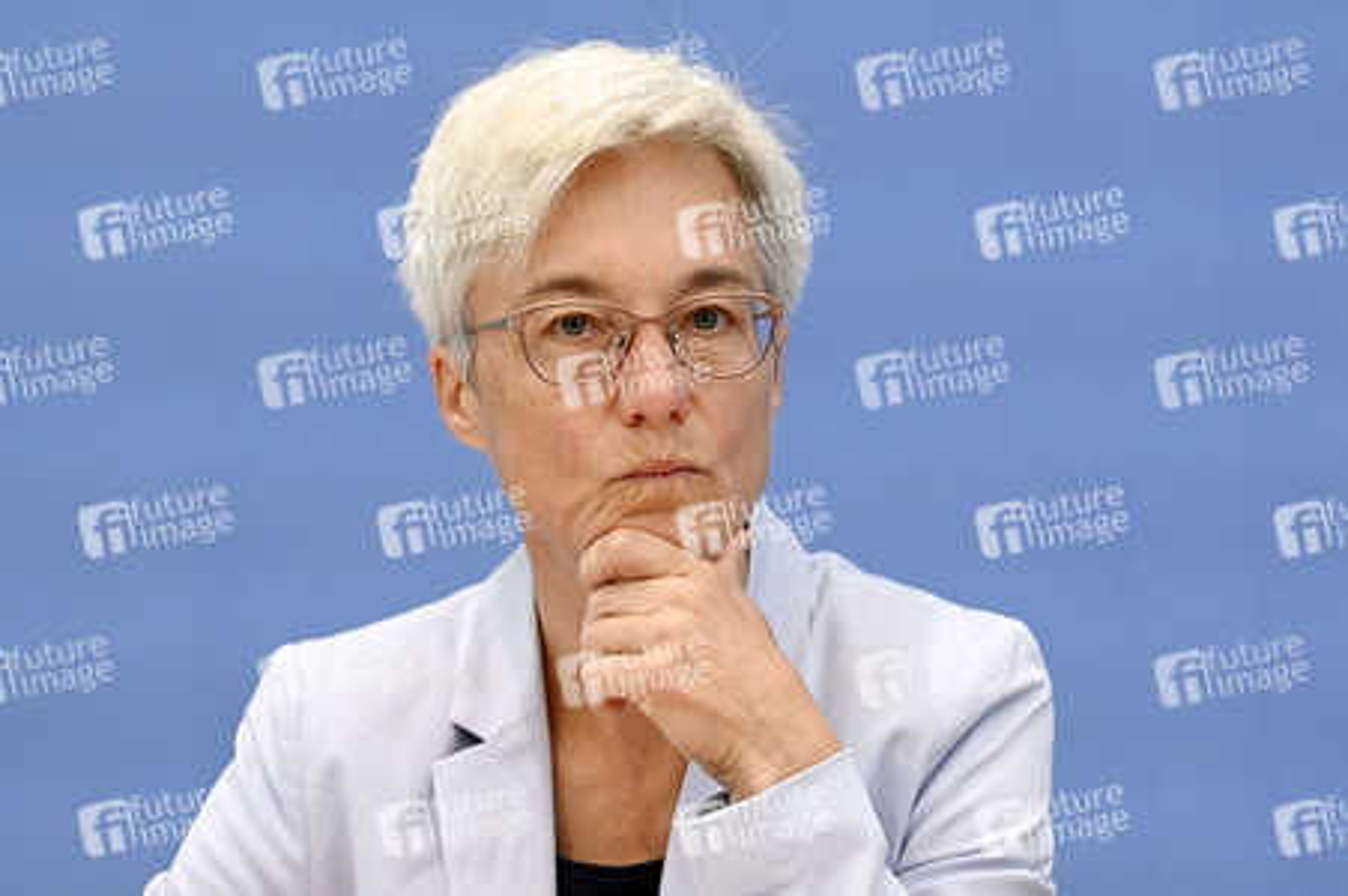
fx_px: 5425
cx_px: 674
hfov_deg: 14.2
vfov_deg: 9.4
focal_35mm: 145
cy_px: 448
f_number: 6.3
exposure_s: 1/500
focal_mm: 145
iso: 4000
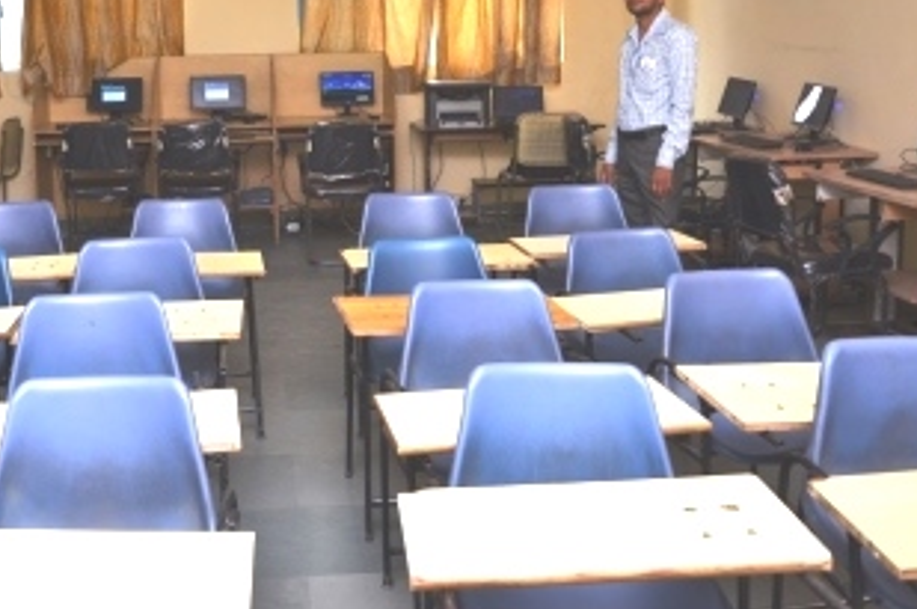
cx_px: 291
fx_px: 1163
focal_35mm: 46
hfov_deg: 42.3
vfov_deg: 29.0
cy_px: 174
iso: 250
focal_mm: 21
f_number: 5
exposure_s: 1/125
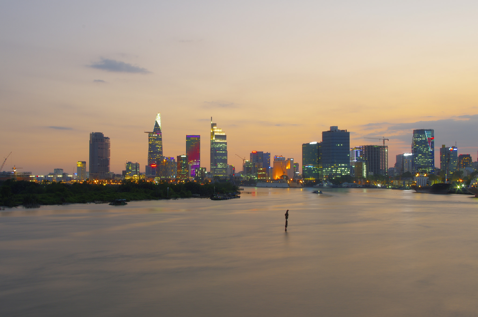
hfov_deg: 42.8
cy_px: 158
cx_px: 239
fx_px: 609
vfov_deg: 29.1
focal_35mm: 46
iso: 80
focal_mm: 30.63
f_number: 16
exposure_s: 10
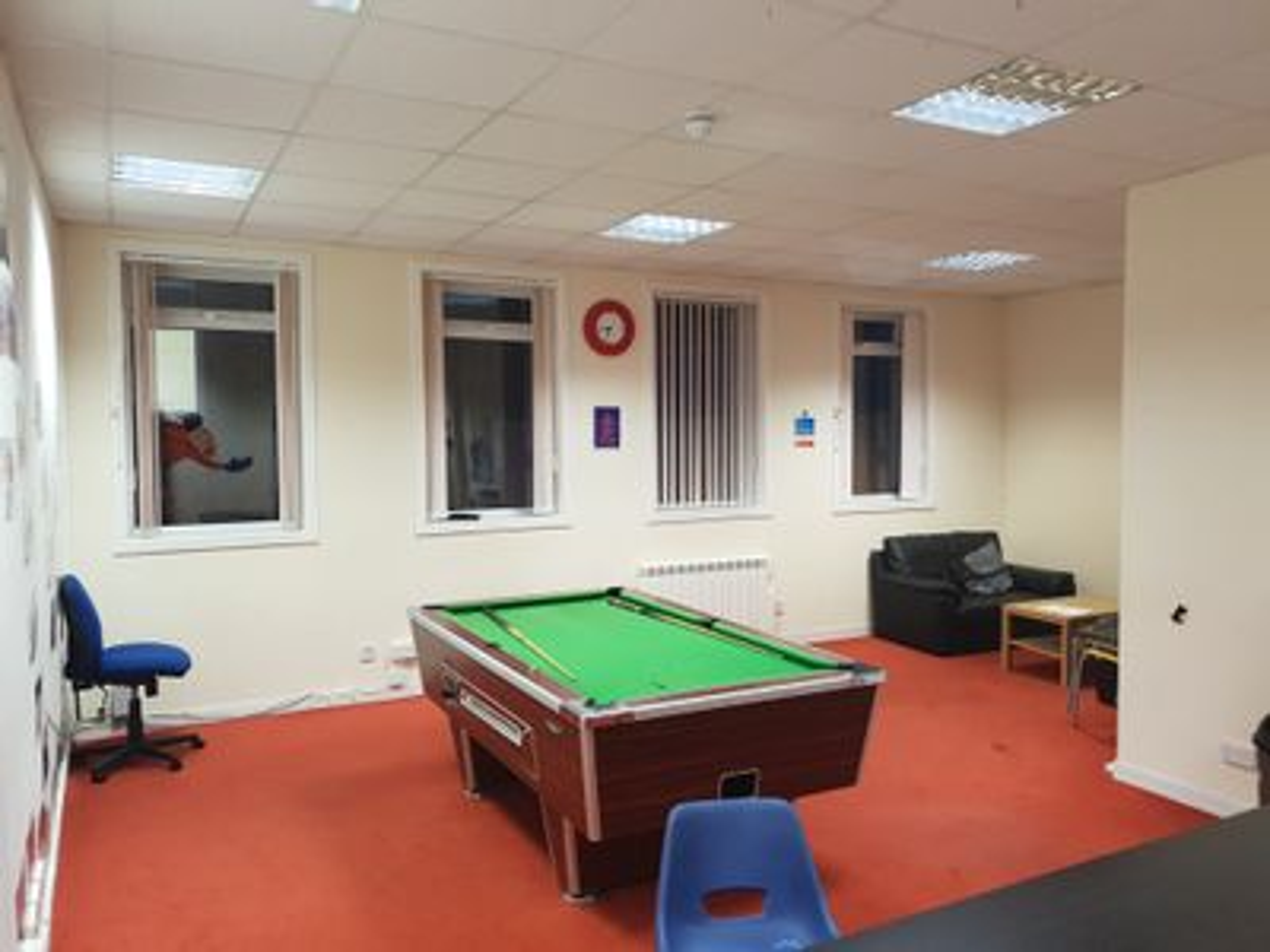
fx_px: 954
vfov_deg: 53.1
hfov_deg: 67.3
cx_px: 635
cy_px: 476
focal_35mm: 26
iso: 160
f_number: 1.5
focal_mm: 4.3
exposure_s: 1/50
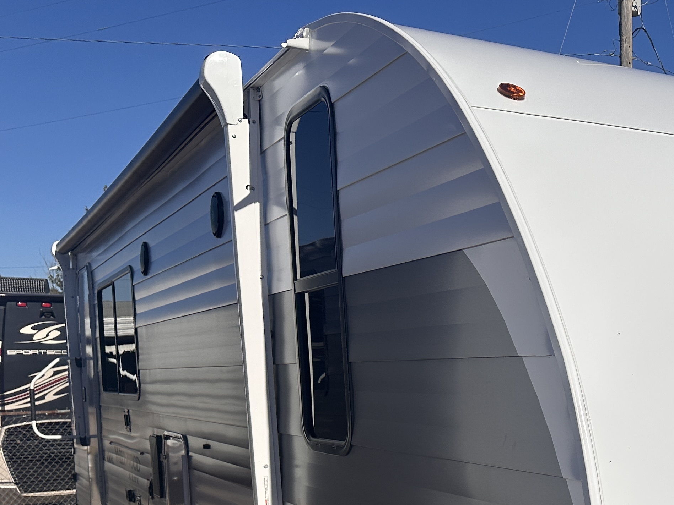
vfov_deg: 27.4
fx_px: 993
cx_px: 648
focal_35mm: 51
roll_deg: +0.1
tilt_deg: -6.7
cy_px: 472
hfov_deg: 34.6
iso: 80
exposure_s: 1/15625
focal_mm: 6.86
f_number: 1.78
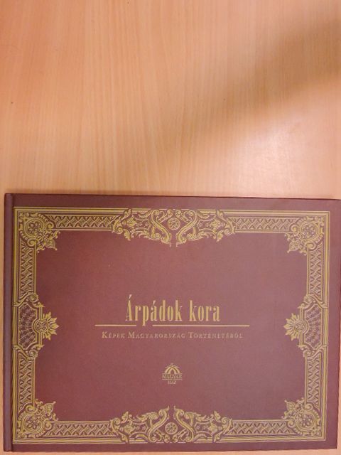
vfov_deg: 60.0
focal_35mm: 30
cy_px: 228
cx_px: 170
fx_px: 394
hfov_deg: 46.8
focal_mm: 5.4
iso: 1400
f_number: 3.5
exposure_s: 1/80
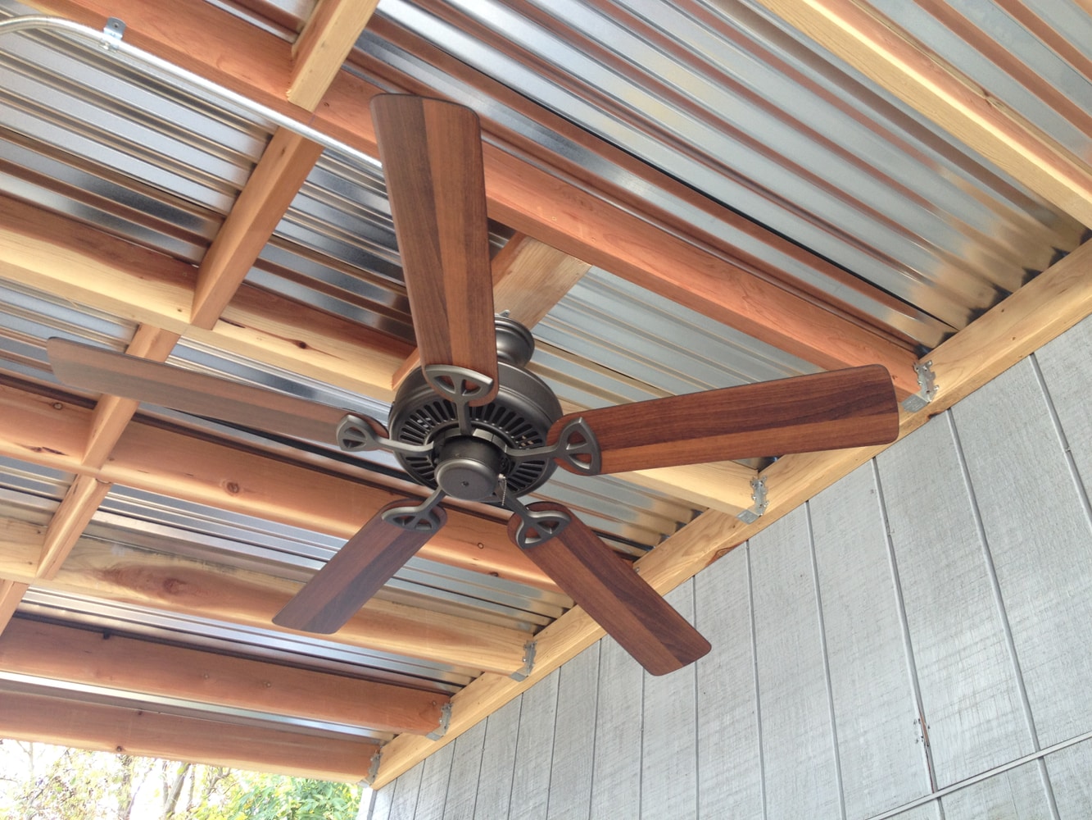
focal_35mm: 35
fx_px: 1104
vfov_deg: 40.7
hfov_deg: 52.6
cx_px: 546
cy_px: 410
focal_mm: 4.28
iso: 50
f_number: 2.4
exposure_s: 1/60
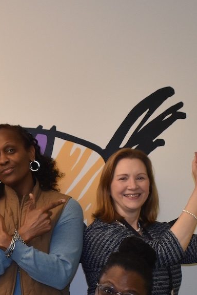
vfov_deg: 26.3
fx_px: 616
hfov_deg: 18.0
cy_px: 256
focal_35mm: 75
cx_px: 29
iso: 800
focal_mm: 24
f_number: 4.5
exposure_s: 1/200
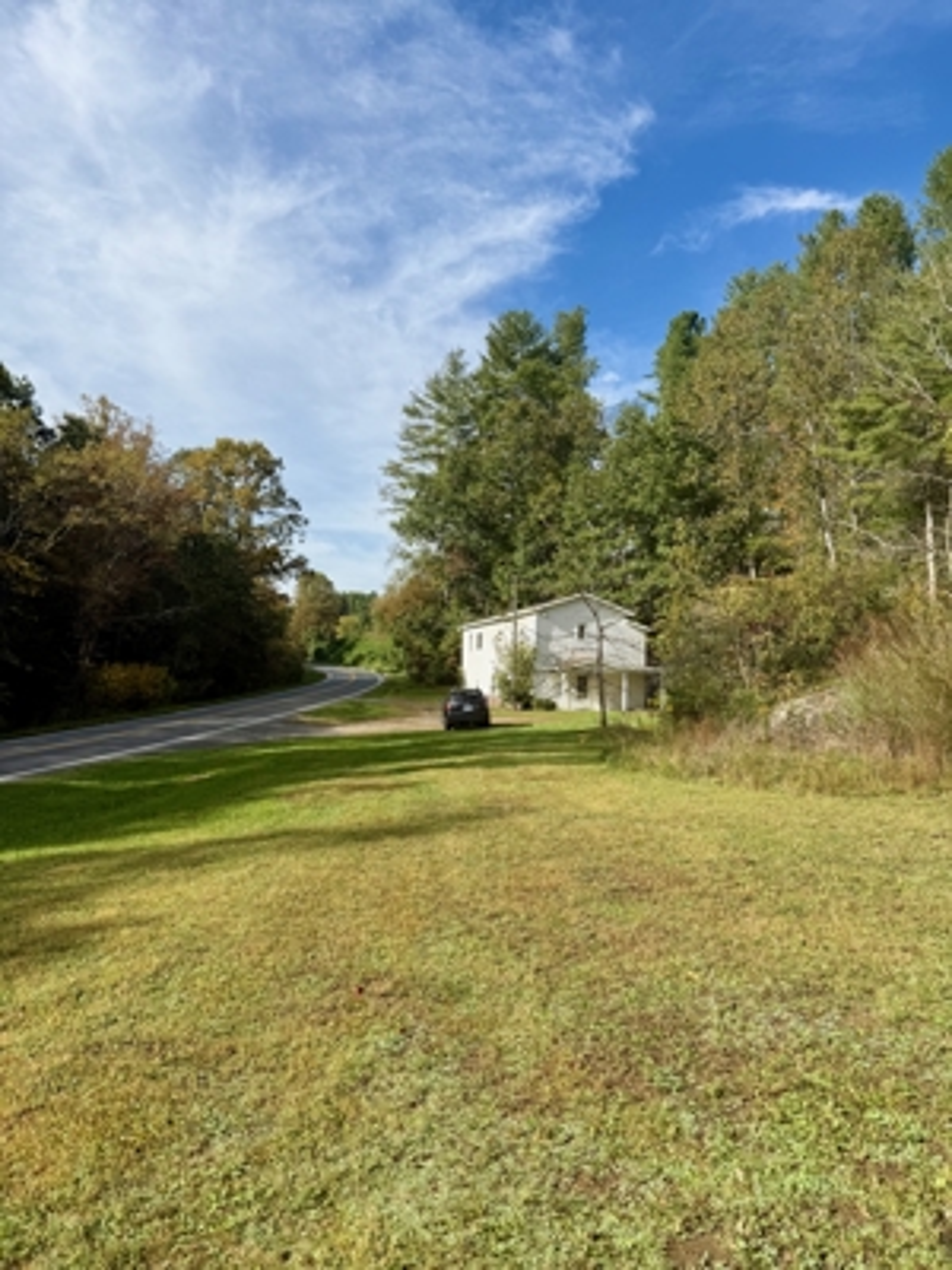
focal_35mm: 24
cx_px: 476
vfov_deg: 71.6
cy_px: 635
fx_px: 880
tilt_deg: +3.6
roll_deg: -2.9
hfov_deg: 56.8
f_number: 1.78
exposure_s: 1/3425
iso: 80
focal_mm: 6.76
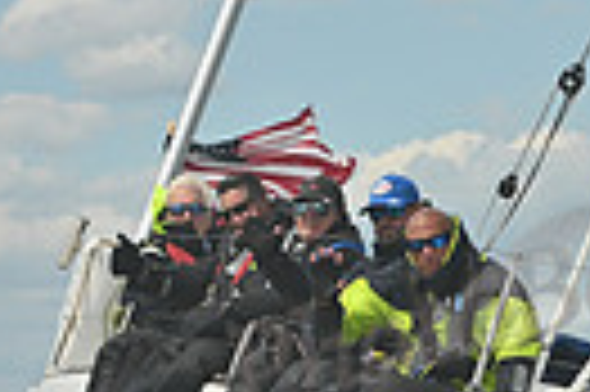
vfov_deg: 3.9
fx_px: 5794
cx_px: 1099
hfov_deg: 5.7
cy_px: 471
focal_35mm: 354
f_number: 13
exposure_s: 1/1250
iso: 320
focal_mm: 80
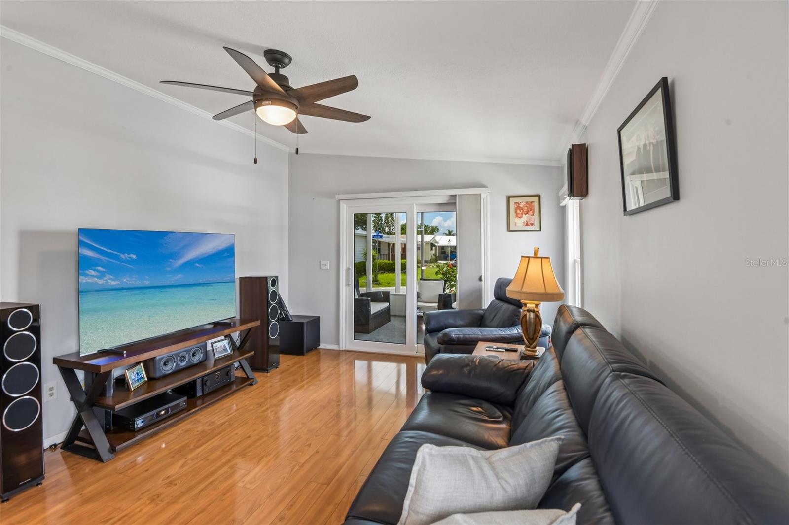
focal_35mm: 16
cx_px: 394
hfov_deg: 96.7
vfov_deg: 73.7
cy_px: 262
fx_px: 351
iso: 400
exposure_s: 1/13
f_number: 8
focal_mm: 16
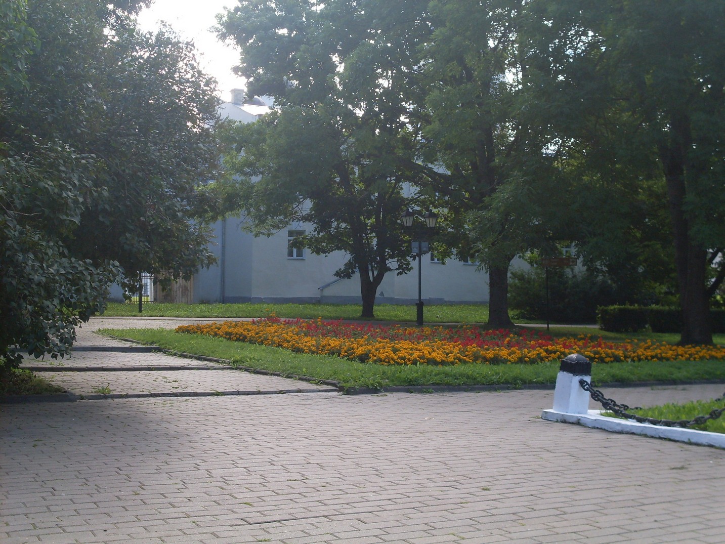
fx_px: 1257
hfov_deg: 32.2
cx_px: 362
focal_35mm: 60
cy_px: 272
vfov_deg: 24.4
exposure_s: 1/350
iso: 80
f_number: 3.4
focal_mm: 9.9
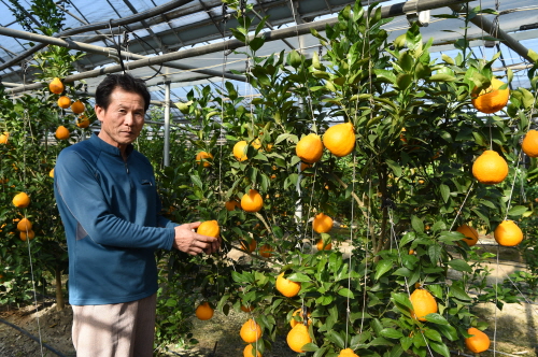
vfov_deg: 38.8
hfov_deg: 55.9
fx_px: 507
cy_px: 178
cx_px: 269
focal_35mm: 34
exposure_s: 1/320
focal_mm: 34
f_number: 9
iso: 500
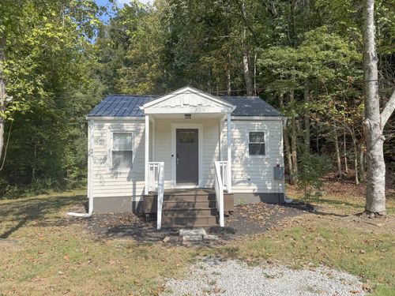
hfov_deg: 71.6
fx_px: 274
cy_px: 148
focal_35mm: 24
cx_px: 198
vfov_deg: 56.8
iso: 80
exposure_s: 1/3425
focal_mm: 6.76
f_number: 1.78
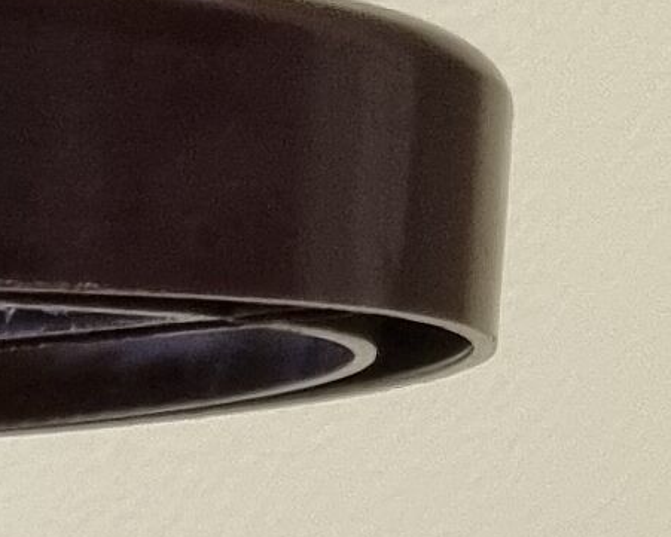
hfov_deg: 7.6
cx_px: -1208
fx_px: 4509
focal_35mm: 227
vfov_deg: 5.8
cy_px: 2199
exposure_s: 1/100
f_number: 1.8
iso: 250
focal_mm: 5.4
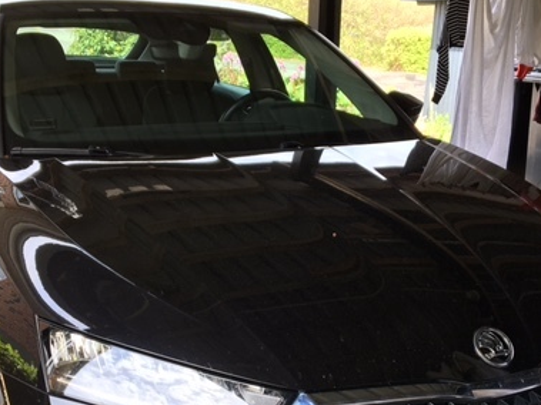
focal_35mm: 49
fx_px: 766
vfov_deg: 29.1
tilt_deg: -19.7
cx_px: 287
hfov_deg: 38.9
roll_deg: -1.9
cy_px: 315
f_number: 2.2
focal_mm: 4.15
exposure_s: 1/109
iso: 25
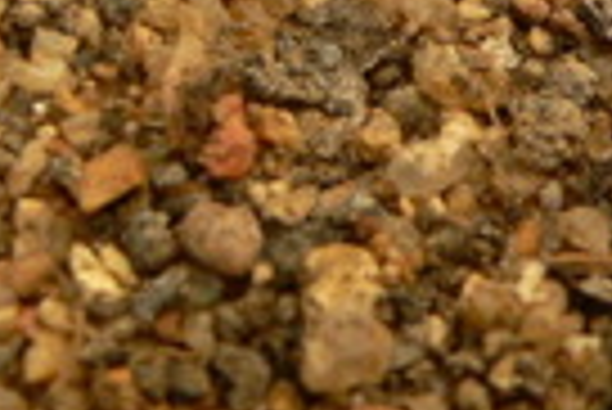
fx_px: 1940
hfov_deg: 17.8
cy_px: -194
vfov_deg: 11.6
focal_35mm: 114
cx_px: 500
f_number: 4
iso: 80
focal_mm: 6.3
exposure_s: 1/100
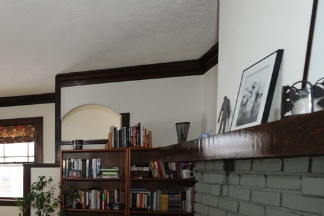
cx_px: -15
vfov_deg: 41.2
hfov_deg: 48.2
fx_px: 270
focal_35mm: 30
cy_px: 181
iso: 1600
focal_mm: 14
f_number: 5
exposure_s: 1/200
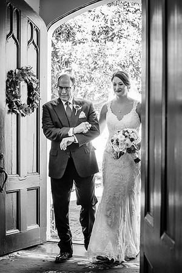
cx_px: 74
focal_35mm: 56
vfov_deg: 35.4
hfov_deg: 24.0
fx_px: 427
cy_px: 146
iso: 2000
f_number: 4
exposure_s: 1/100
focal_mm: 35
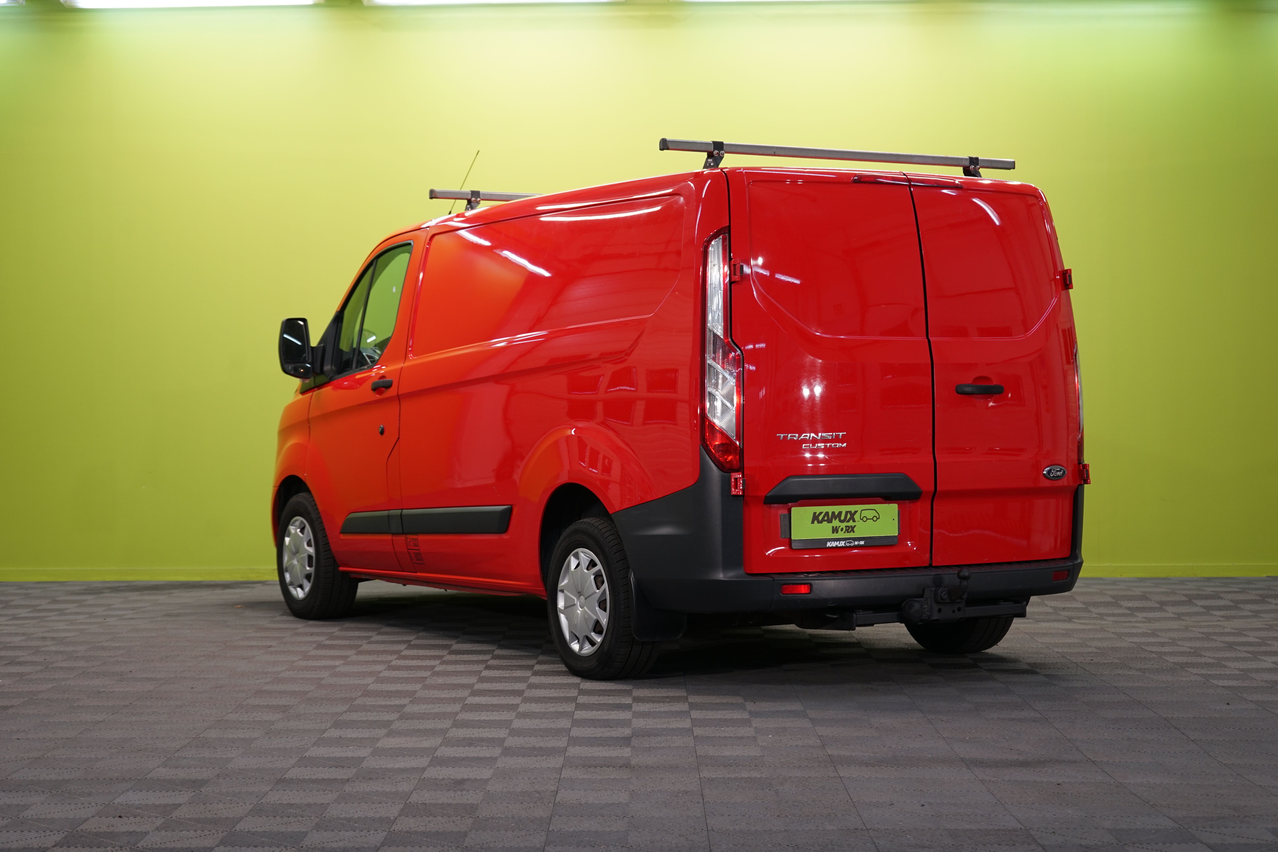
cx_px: 639
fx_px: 2201
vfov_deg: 21.9
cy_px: 426
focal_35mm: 62
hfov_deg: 32.4
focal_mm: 62
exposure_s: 1/30
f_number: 5.6
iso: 320
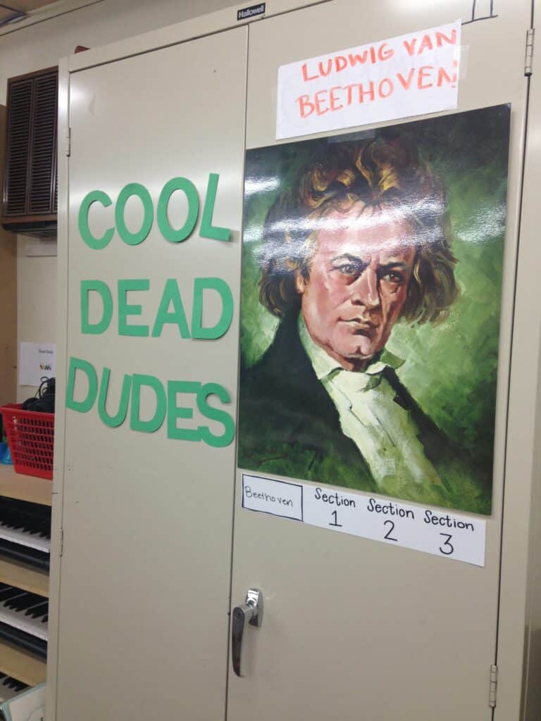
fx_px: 688
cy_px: 360
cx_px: 270
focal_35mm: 33
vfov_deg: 55.4
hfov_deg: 42.9
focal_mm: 4.12
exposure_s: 1/60
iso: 64
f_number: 2.4
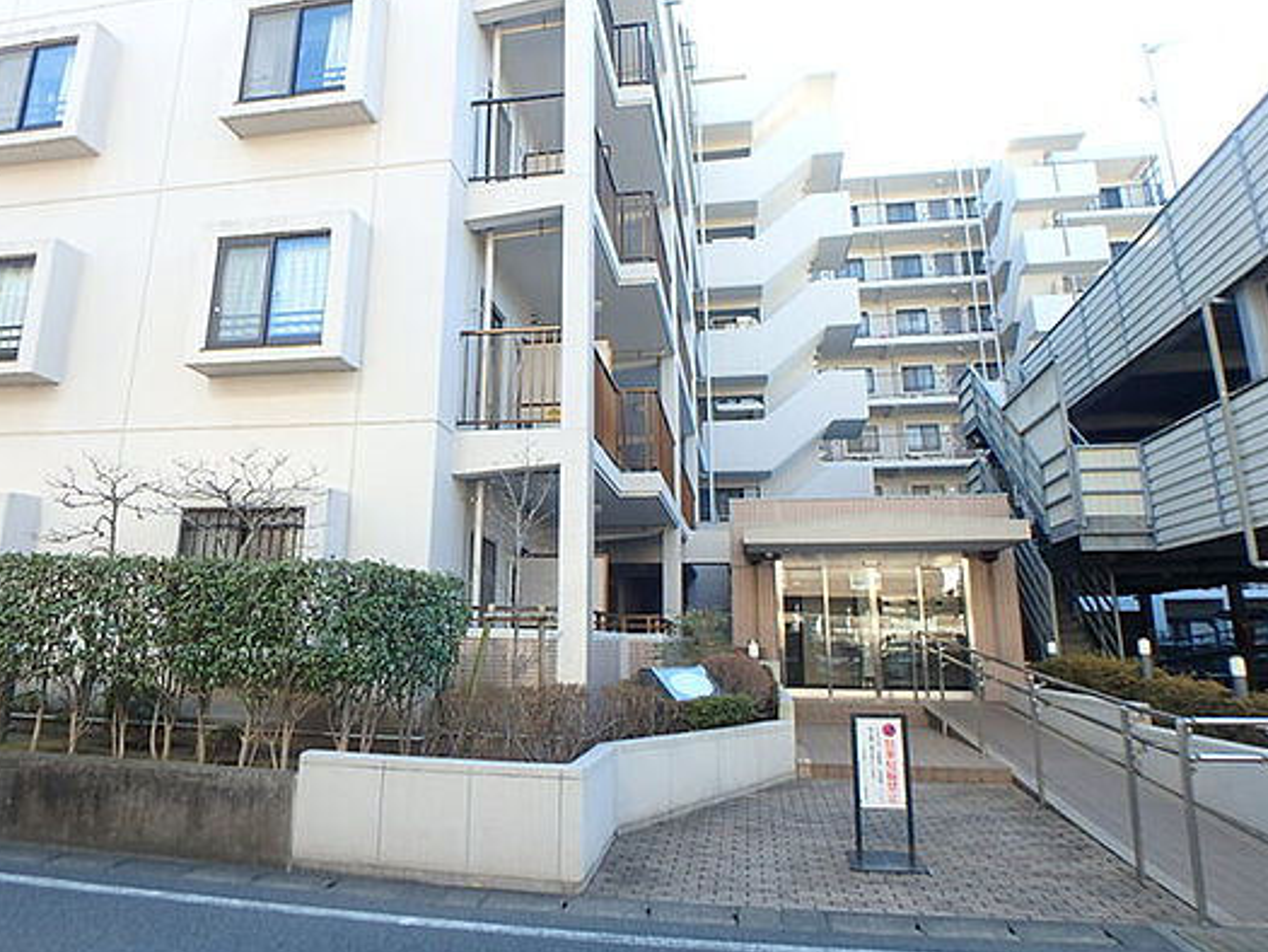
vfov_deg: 56.6
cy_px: 413
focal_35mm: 24
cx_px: 570
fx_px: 879
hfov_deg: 71.4
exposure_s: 1/100
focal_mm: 3.7
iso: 125
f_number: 3.5
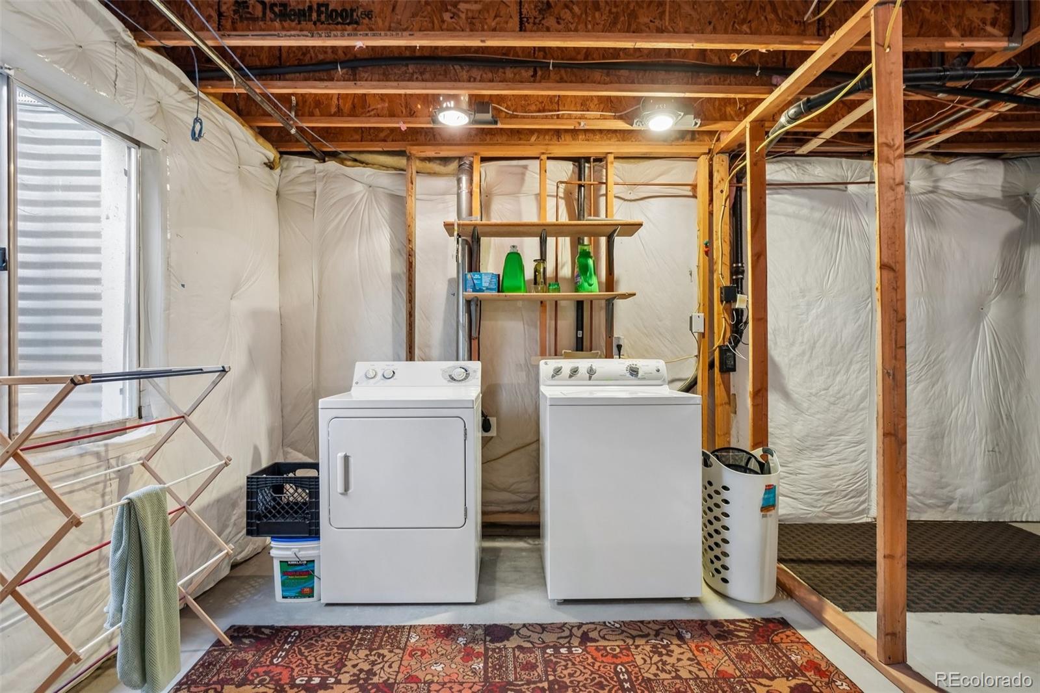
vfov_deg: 67.4
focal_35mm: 18
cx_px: 520
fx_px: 520
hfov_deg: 90.0
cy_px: 346
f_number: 8
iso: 400
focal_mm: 12
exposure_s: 1/5
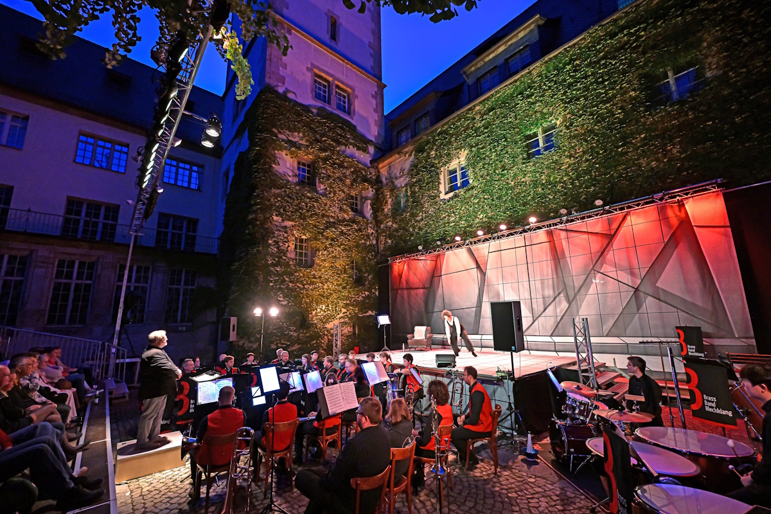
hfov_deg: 104.3
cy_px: 257
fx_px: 300
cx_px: 386
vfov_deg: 81.2
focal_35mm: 14
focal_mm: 14
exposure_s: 1/20
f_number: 5
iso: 2000
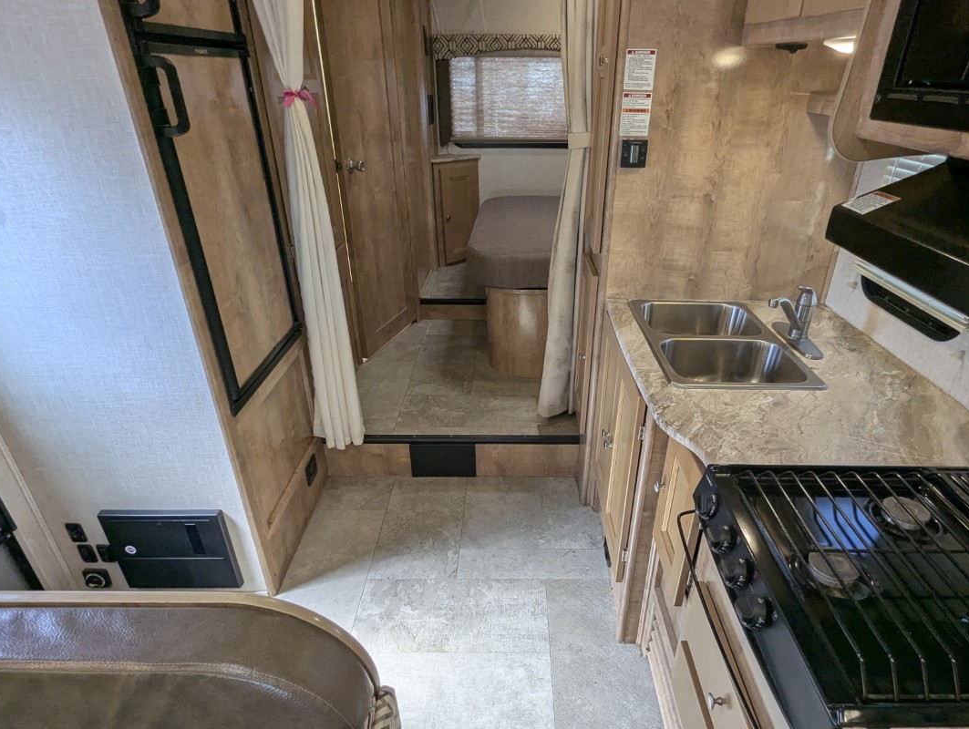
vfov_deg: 63.0
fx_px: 589
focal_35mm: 21
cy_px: 435
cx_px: 522
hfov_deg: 78.8
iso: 107
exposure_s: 1/158
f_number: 2.2
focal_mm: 2.35
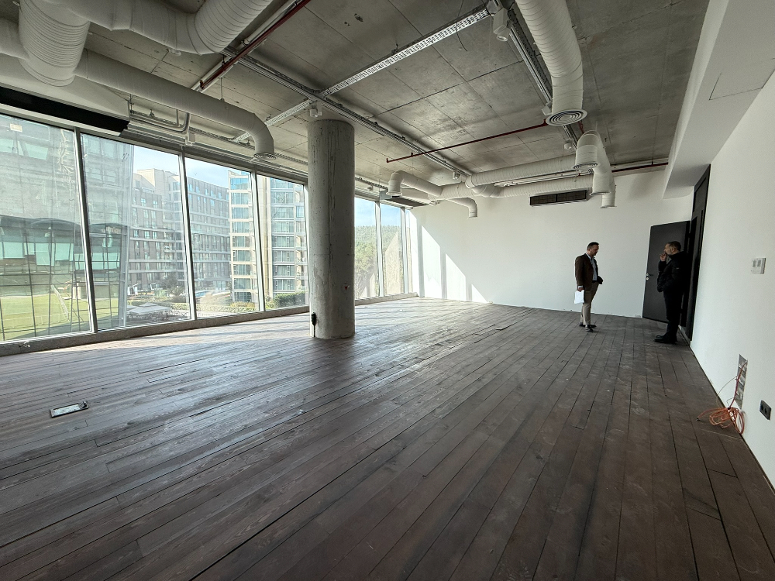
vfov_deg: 85.7
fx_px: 313
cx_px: 388
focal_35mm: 14
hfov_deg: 102.1
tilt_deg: -5.2
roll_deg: -0.9
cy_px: 290
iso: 50
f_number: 2.2
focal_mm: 2.22
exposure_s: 1/132
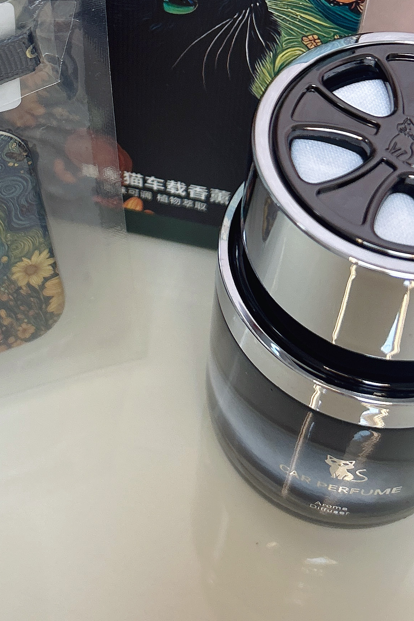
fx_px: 1087
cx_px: 108
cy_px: 93
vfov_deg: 30.8
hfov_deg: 21.4
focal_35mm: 63
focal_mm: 5.7
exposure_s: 1/100
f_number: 1.5
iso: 125
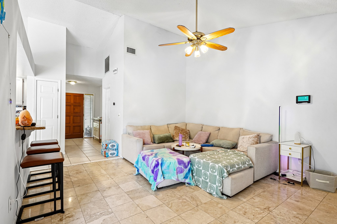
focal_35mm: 17
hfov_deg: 93.3
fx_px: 159
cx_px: 168
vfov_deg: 70.4
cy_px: 112
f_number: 9
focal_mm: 17
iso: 400
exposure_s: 1/6
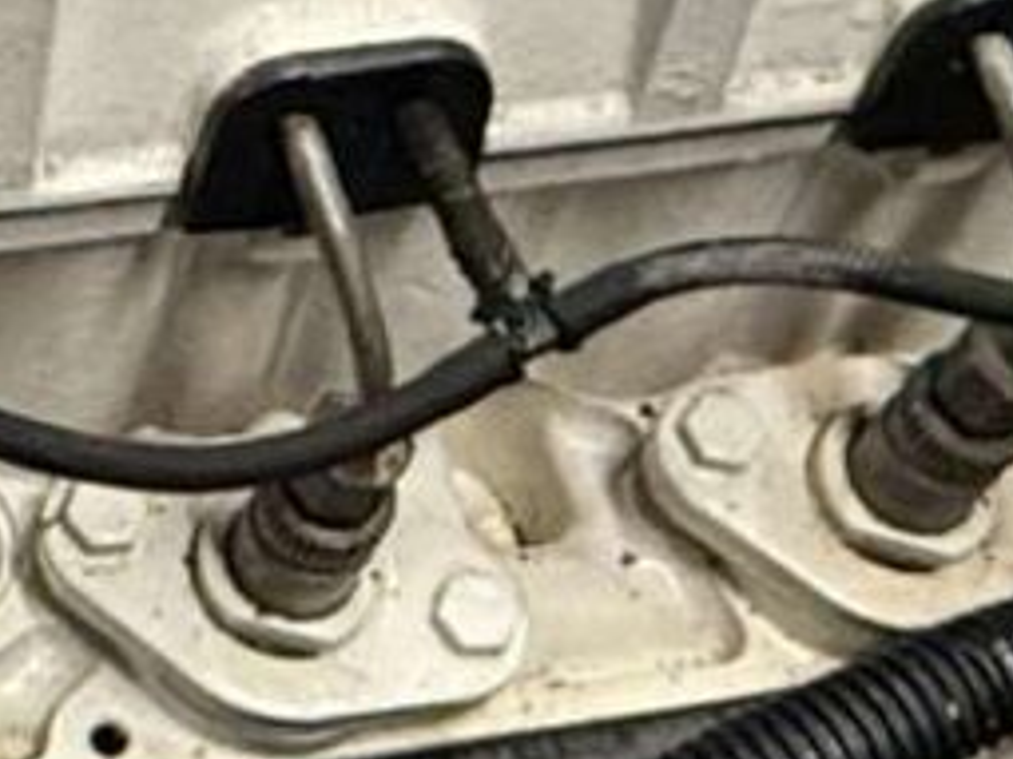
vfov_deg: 13.4
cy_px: 234
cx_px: -298
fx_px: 3218
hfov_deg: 16.9
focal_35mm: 110
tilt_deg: -45.8
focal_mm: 2.22
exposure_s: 1/50
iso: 500
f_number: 2.2
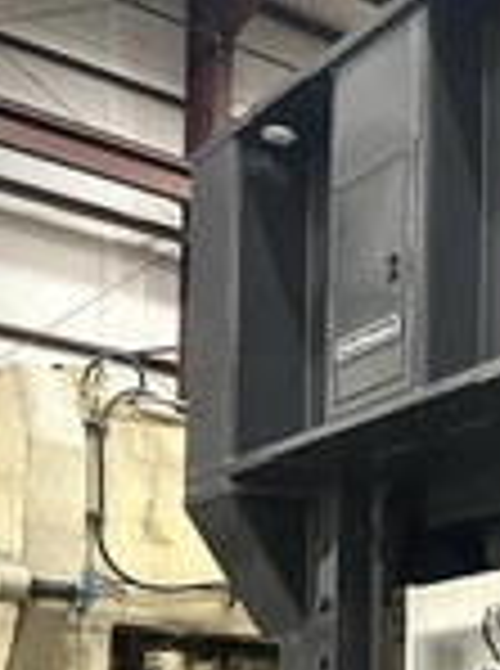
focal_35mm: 70
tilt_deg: +5.2
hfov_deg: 19.7
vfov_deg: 26.3
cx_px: 599
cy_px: 679
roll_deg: +0.9
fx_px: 1354
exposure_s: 1/40
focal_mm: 5.7
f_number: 1.5
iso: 640
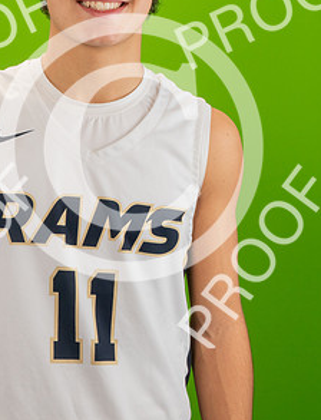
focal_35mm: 106
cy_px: 117
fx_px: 1295
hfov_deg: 14.1
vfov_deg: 18.3
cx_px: 157
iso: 800
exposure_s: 1/60
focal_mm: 42
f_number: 20
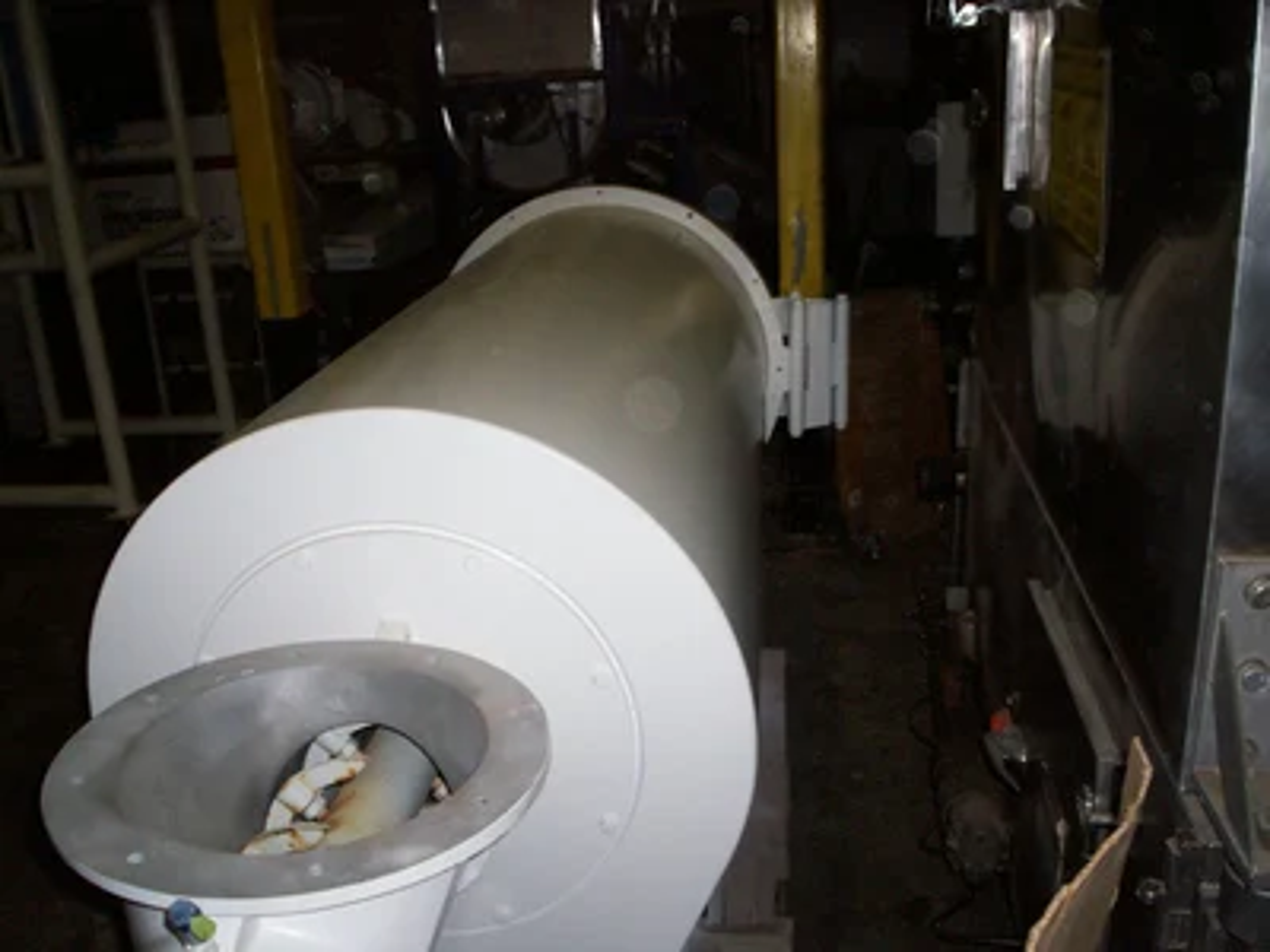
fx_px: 1321
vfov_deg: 39.7
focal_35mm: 36
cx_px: 635
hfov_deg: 51.4
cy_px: 476
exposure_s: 1/64
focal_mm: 5.9
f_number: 4.5
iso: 140
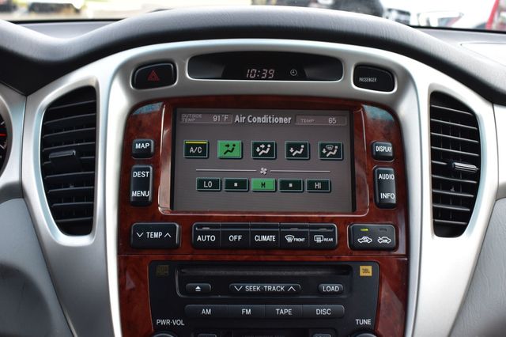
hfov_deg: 47.9
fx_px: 569
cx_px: 253
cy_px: 168
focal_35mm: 40
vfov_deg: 33.0
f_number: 8
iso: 400
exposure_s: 1/50
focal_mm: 27
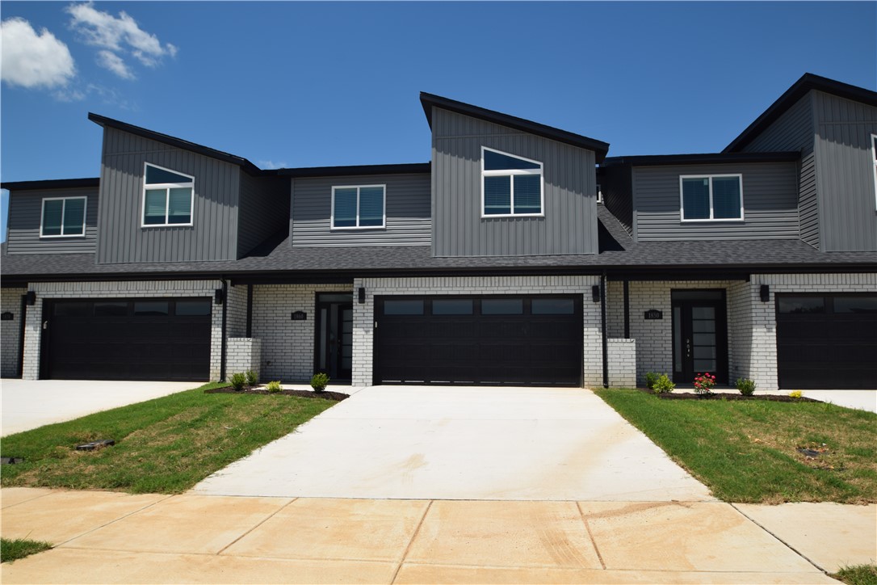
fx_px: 512
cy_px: 292
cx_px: 438
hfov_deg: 81.2
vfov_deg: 59.5
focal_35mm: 21
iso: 100
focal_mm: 14
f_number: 11
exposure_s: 1/200
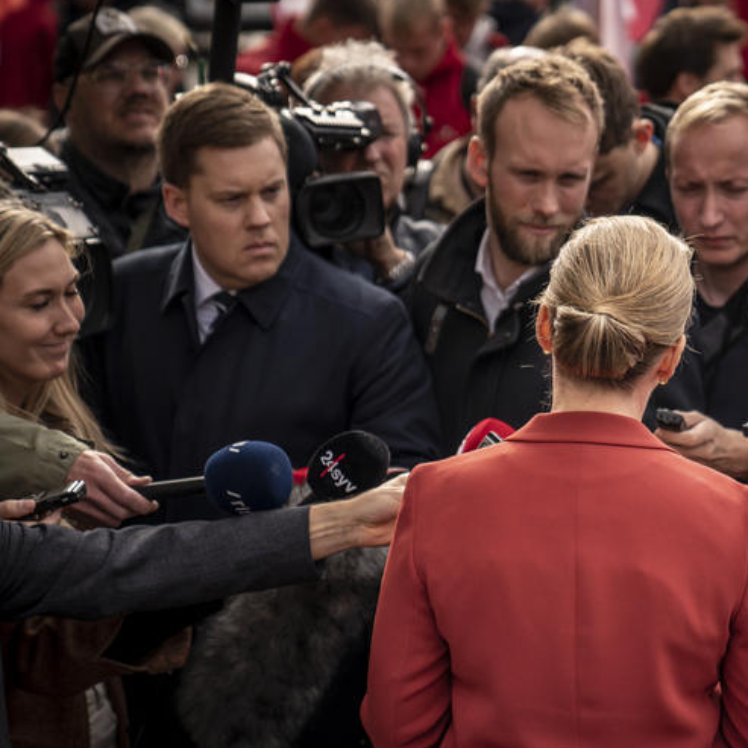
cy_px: 385
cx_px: 564
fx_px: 2714
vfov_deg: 15.7
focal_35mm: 111
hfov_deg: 15.6
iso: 500
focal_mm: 70
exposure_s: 1/3200
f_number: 2.8
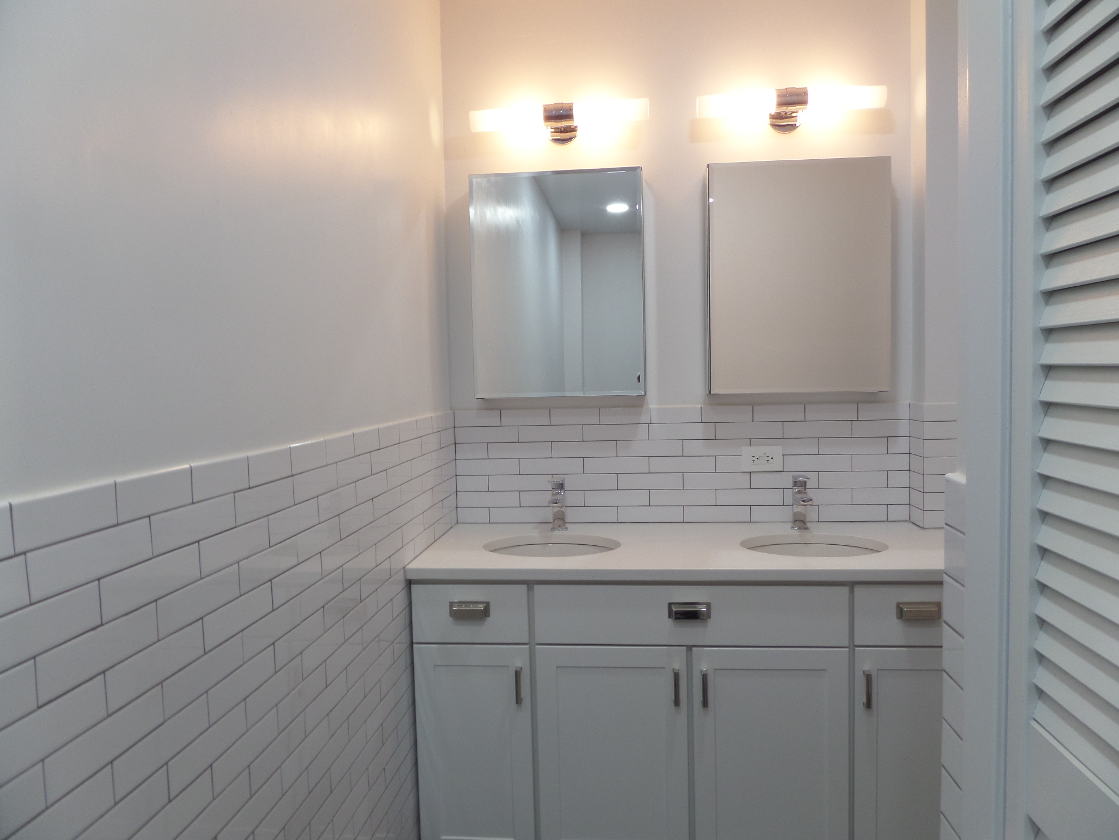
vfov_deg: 56.8
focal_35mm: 24
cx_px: 560
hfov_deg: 71.6
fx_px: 776
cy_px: 420
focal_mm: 4
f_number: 3.2
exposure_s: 1/30
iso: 100
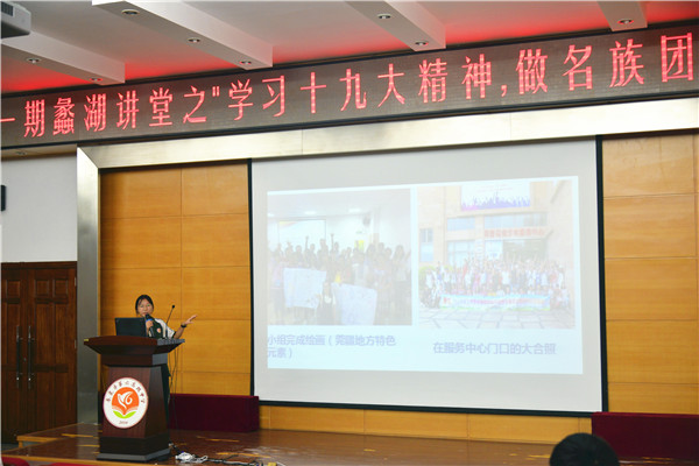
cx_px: 350
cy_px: 233
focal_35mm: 48
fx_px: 932
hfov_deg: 41.1
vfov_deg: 28.1
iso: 800
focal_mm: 48
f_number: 4.5
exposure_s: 1/80
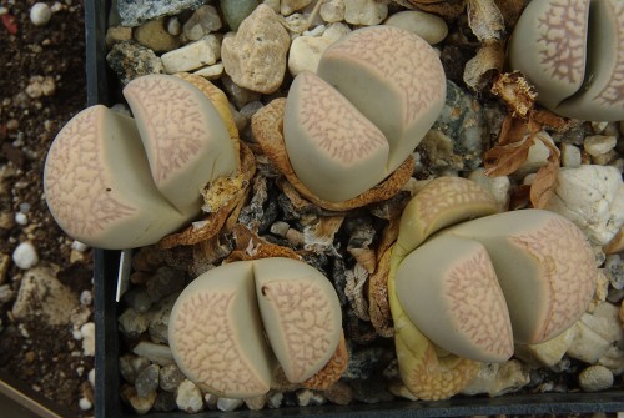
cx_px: 312
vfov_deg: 17.3
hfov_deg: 25.6
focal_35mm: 79
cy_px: 209
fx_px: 1371
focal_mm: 53
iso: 100
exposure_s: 1
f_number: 38
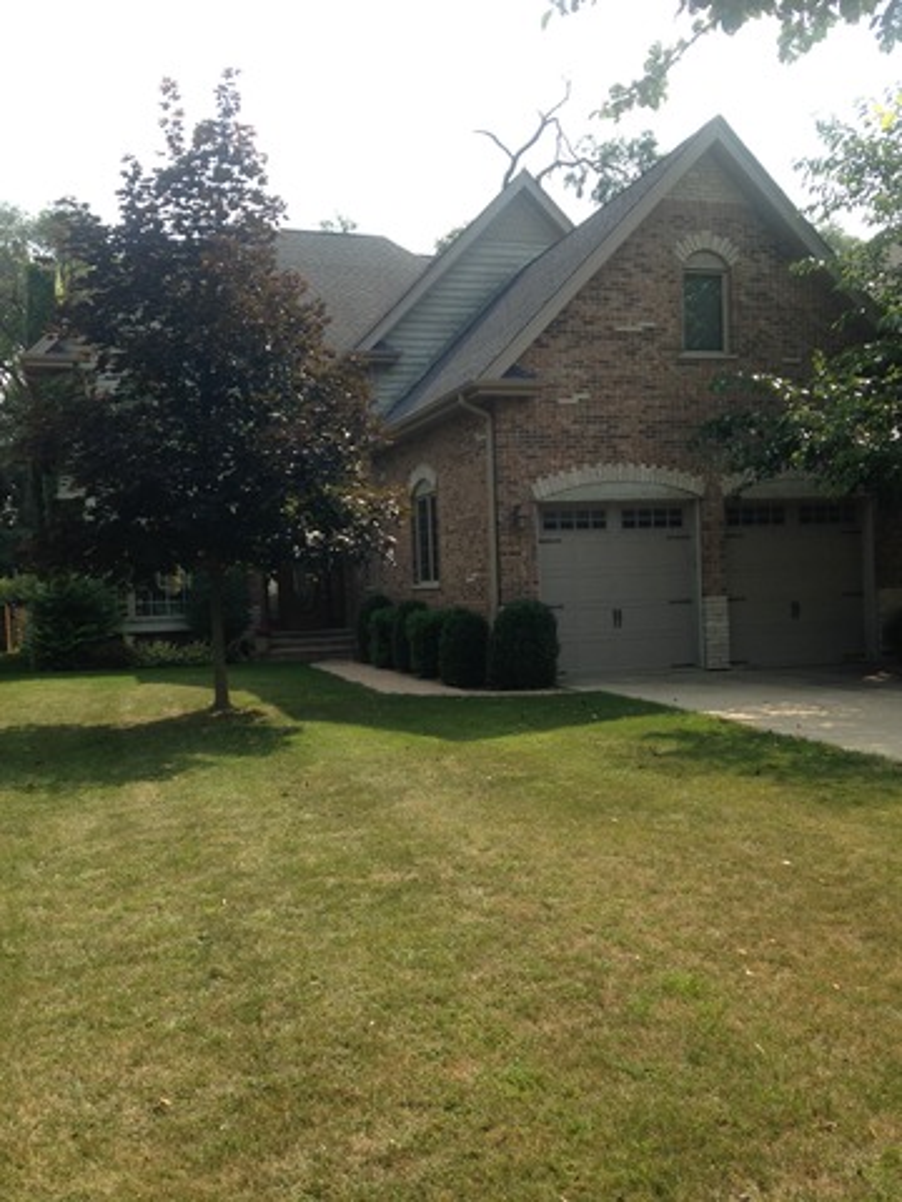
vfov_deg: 55.4
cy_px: 601
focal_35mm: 33
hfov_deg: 42.9
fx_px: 1147
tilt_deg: -2.2
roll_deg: +1.9
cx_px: 451
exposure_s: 1/763
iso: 50
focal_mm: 4.12
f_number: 2.4
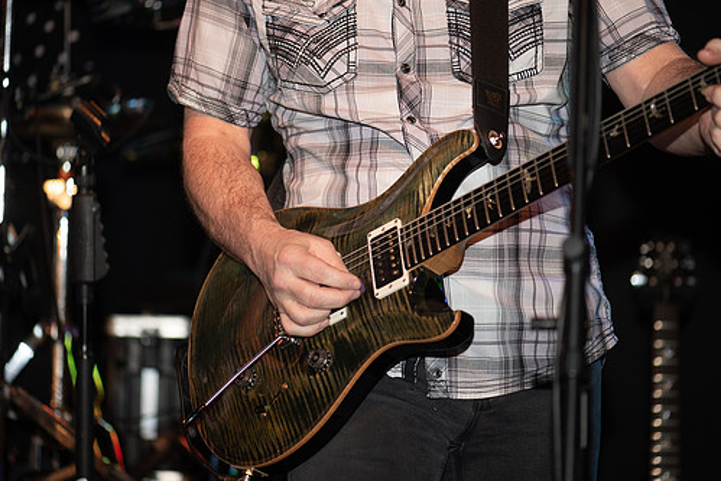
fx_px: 2444
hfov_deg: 16.8
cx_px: 373
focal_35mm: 122
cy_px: 210
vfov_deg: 11.2
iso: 400
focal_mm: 105
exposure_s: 1/250
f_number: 2.8
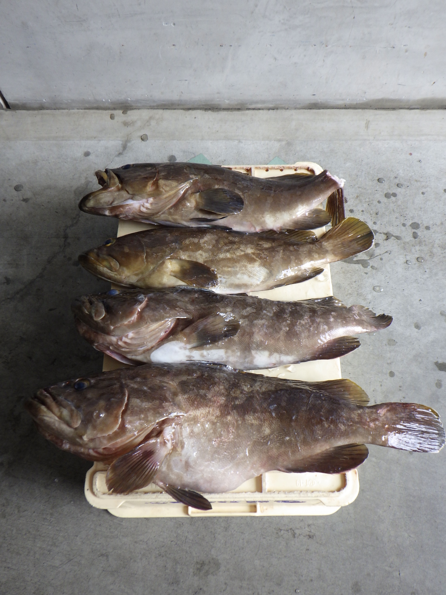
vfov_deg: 63.4
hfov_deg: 49.7
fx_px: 481
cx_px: 223
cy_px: 298
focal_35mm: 28
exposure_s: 1/60
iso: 125
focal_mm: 5
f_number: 3.5
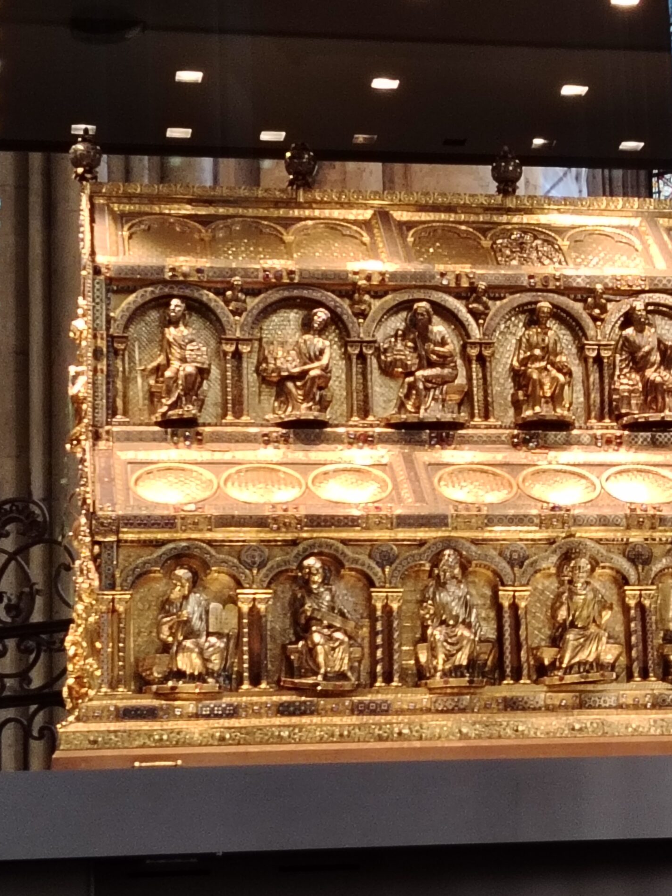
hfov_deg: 15.0
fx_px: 2537
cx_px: 561
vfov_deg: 20.0
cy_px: 450
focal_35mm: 98
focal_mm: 5.25
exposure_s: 1/33.3
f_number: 1.75
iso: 959
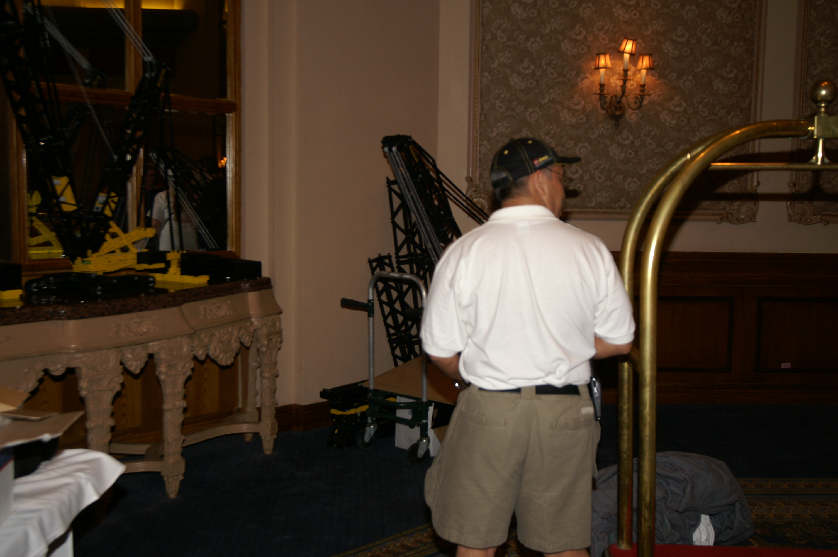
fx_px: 1047
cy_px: 278
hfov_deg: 43.6
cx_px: 419
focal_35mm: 45
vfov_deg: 29.8
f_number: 4.5
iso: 200
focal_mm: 30
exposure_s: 1/60
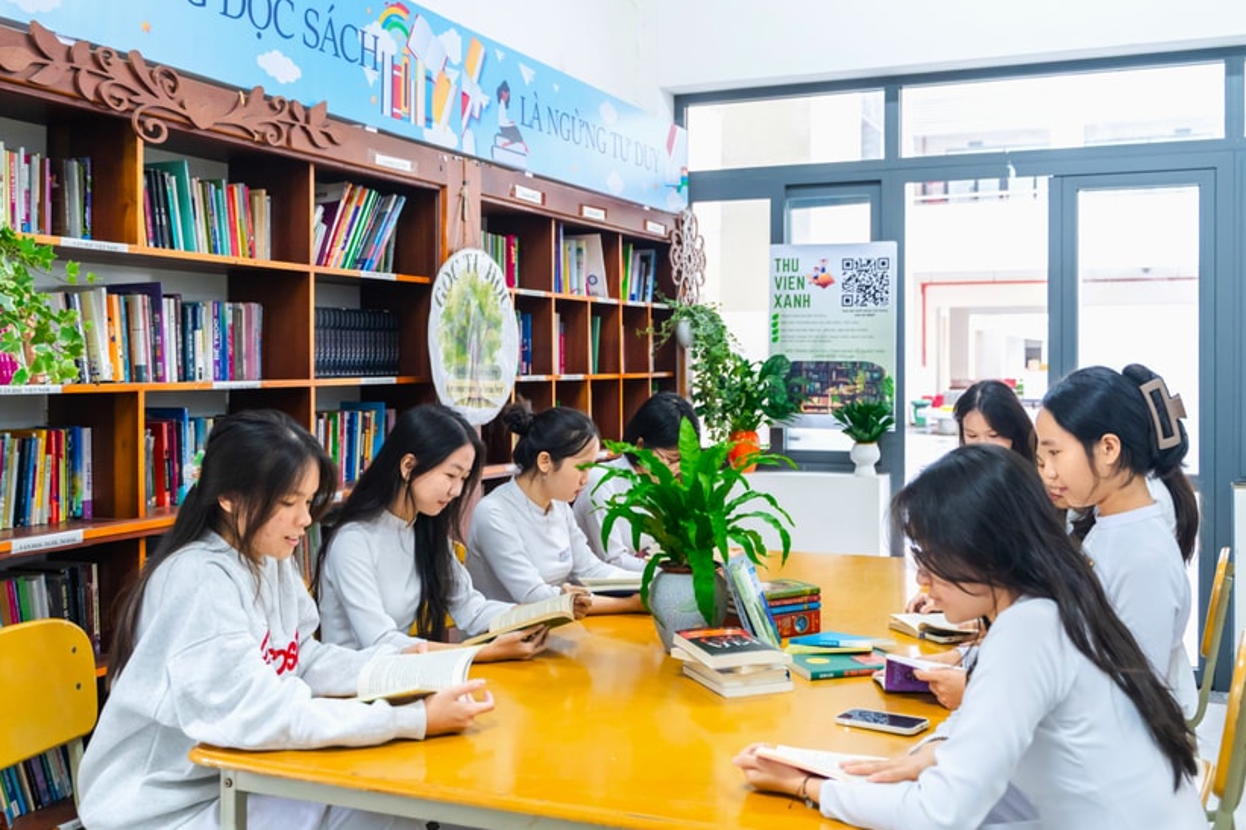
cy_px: 417
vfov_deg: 38.9
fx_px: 1176
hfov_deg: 55.7
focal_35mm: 34
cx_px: 577
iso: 2000
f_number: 4
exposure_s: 1/160
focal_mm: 31
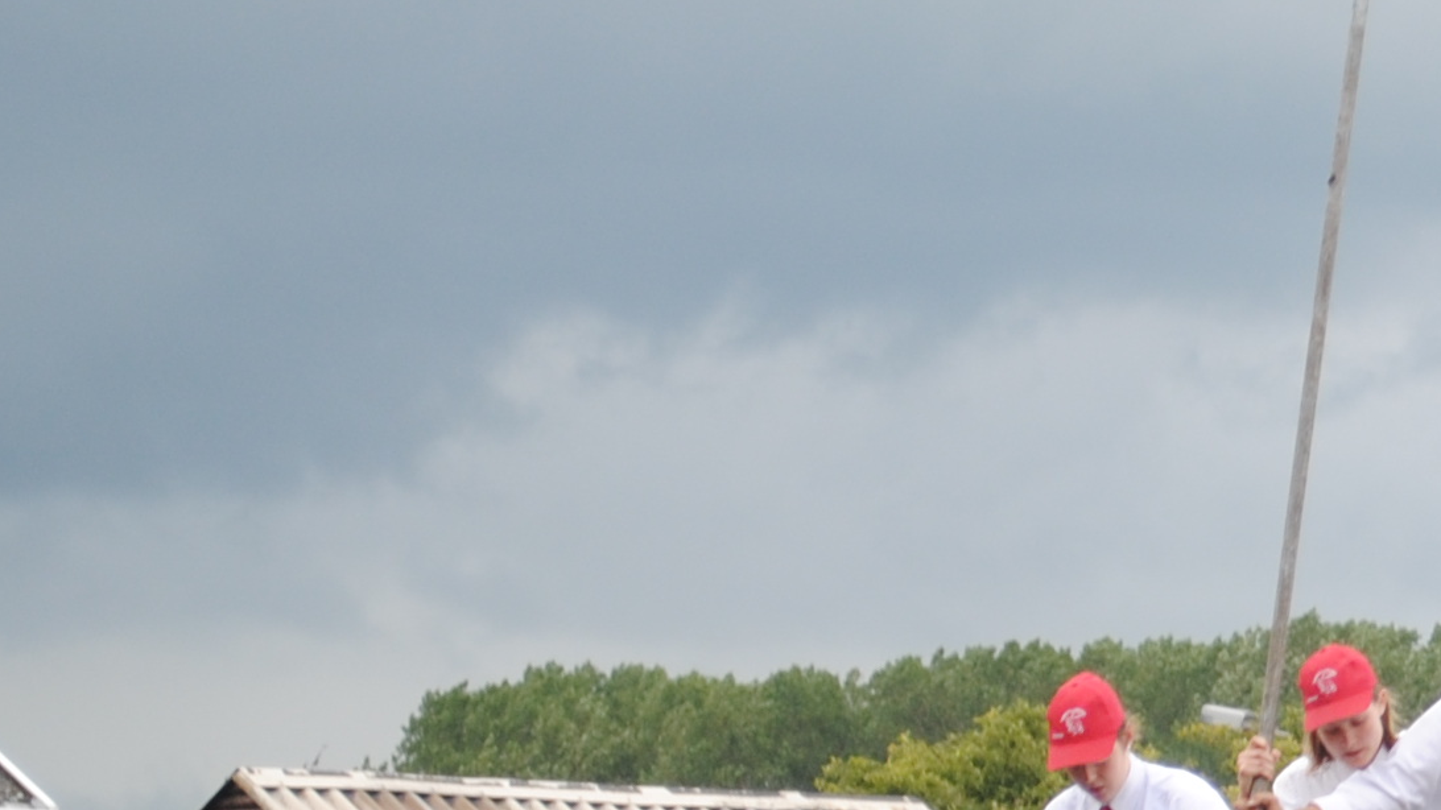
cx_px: 2078
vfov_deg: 4.0
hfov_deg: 6.9
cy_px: 831
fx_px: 11724
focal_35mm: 307
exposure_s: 1/125
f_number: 5.6
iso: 140
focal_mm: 55
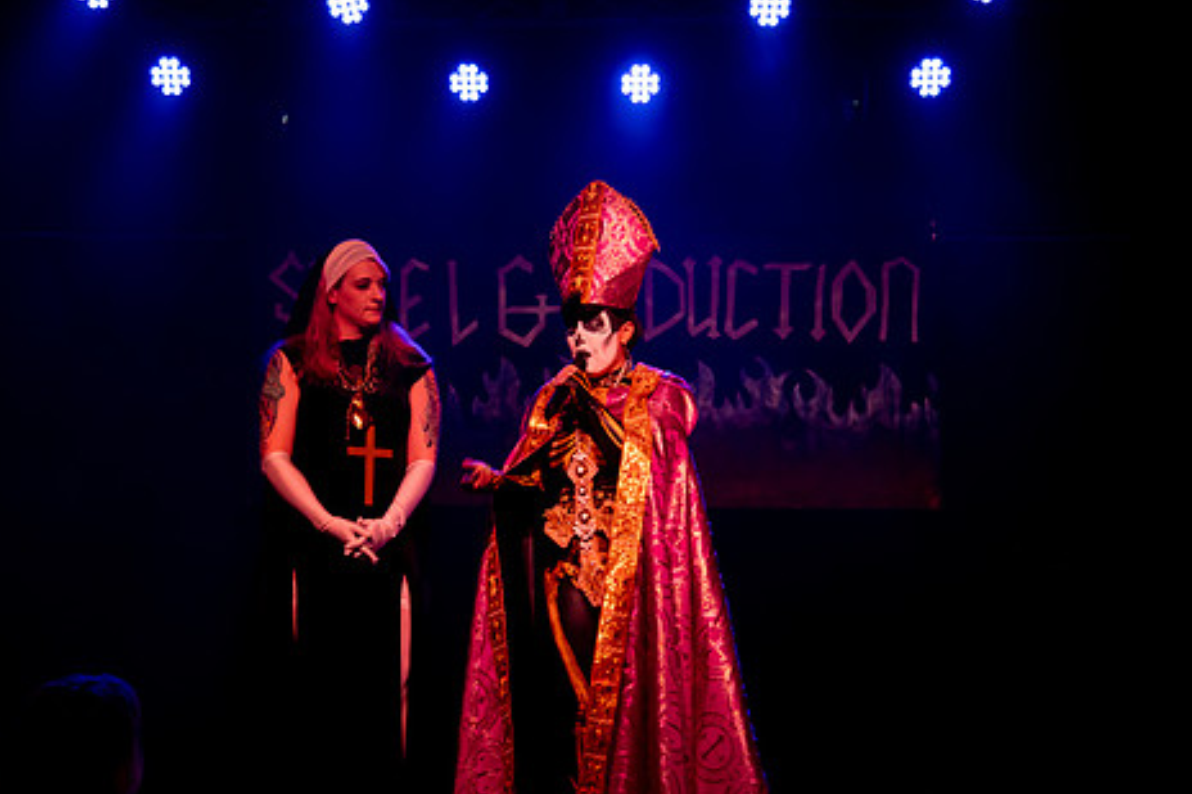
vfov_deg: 20.9
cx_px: 519
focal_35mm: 65
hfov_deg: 30.9
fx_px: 2151
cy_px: 473
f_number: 4
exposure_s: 1/80
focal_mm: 52
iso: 5000
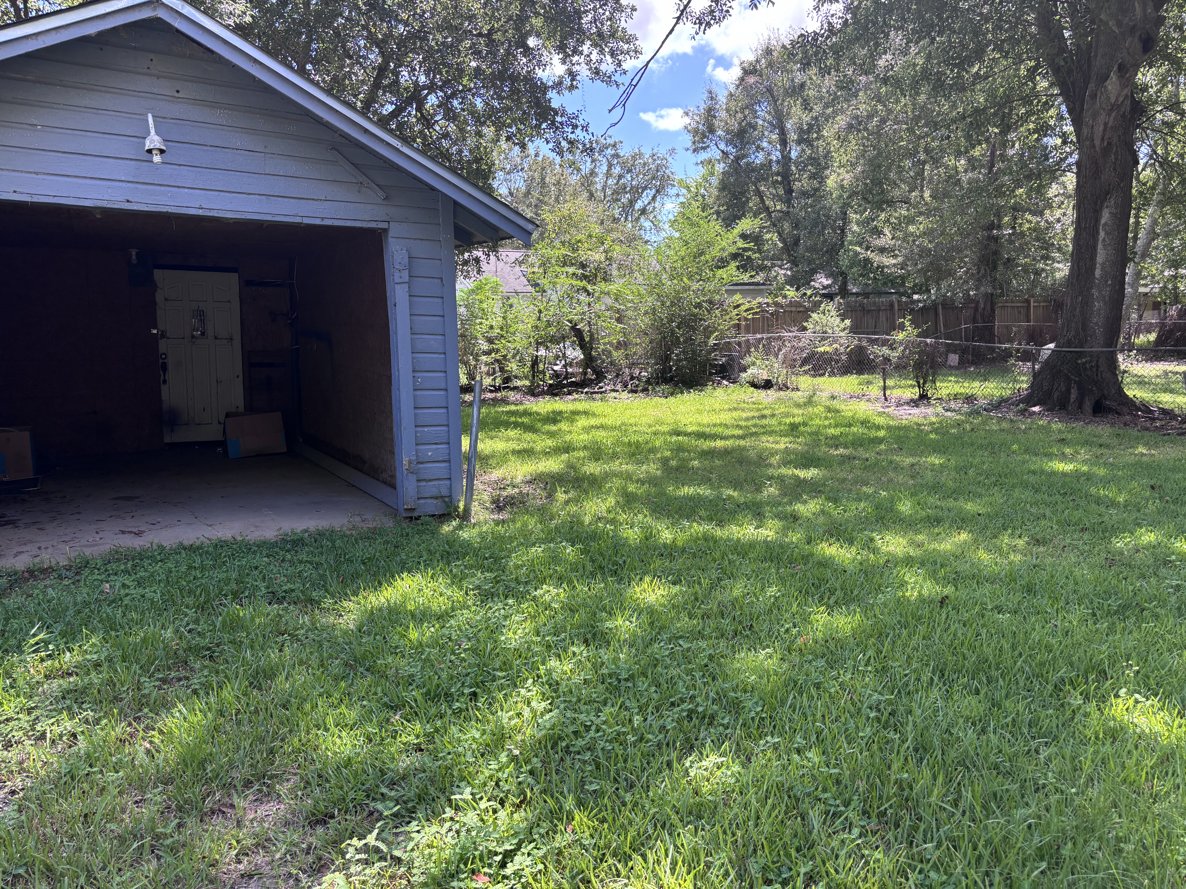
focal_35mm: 26
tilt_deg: -8.5
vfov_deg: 53.1
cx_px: 593
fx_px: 891
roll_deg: +2.0
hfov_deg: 67.3
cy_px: 444
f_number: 1.6
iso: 50
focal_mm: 5.96
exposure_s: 1/384
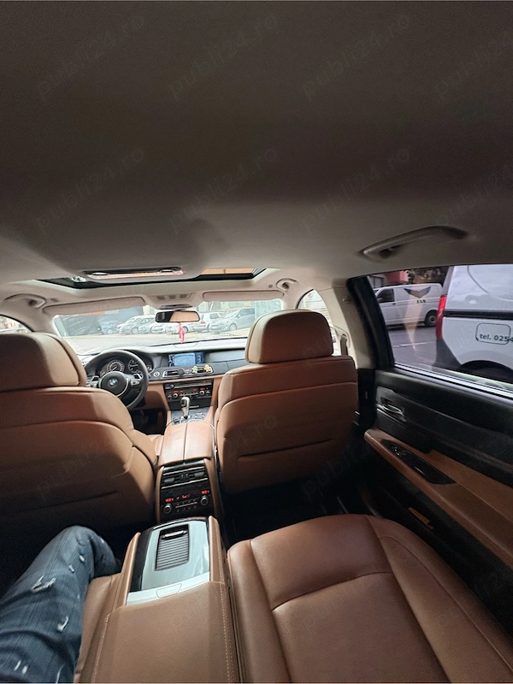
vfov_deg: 102.1
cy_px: 342
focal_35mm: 14
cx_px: 256
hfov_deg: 85.7
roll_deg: +5.1
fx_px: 277
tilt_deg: -3.9
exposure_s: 1/46
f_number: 2.2
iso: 250
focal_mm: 2.22
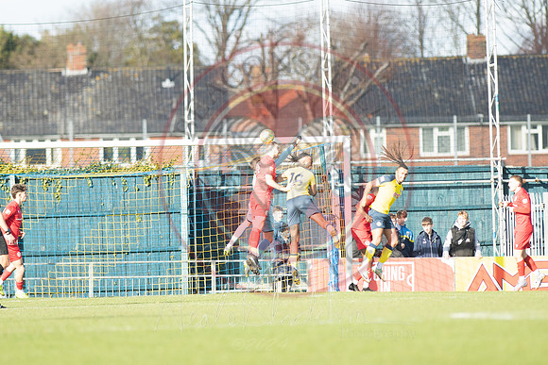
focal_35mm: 450
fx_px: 6851
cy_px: 182
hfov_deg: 4.6
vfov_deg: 3.1
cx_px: 274
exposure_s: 1/1250
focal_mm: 300
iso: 250
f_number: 4.5
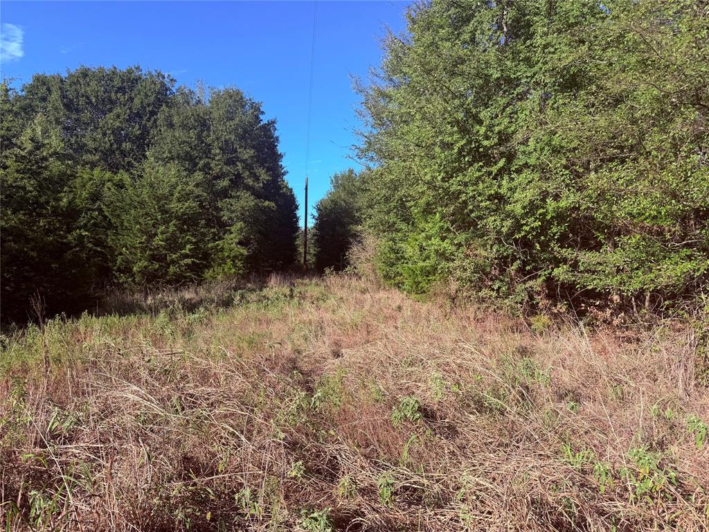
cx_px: 354
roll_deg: -1.2
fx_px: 492
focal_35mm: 24
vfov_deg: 56.8
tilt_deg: -2.4
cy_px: 266
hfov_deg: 71.6
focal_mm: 6.76
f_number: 1.78
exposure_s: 1/2445
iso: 80
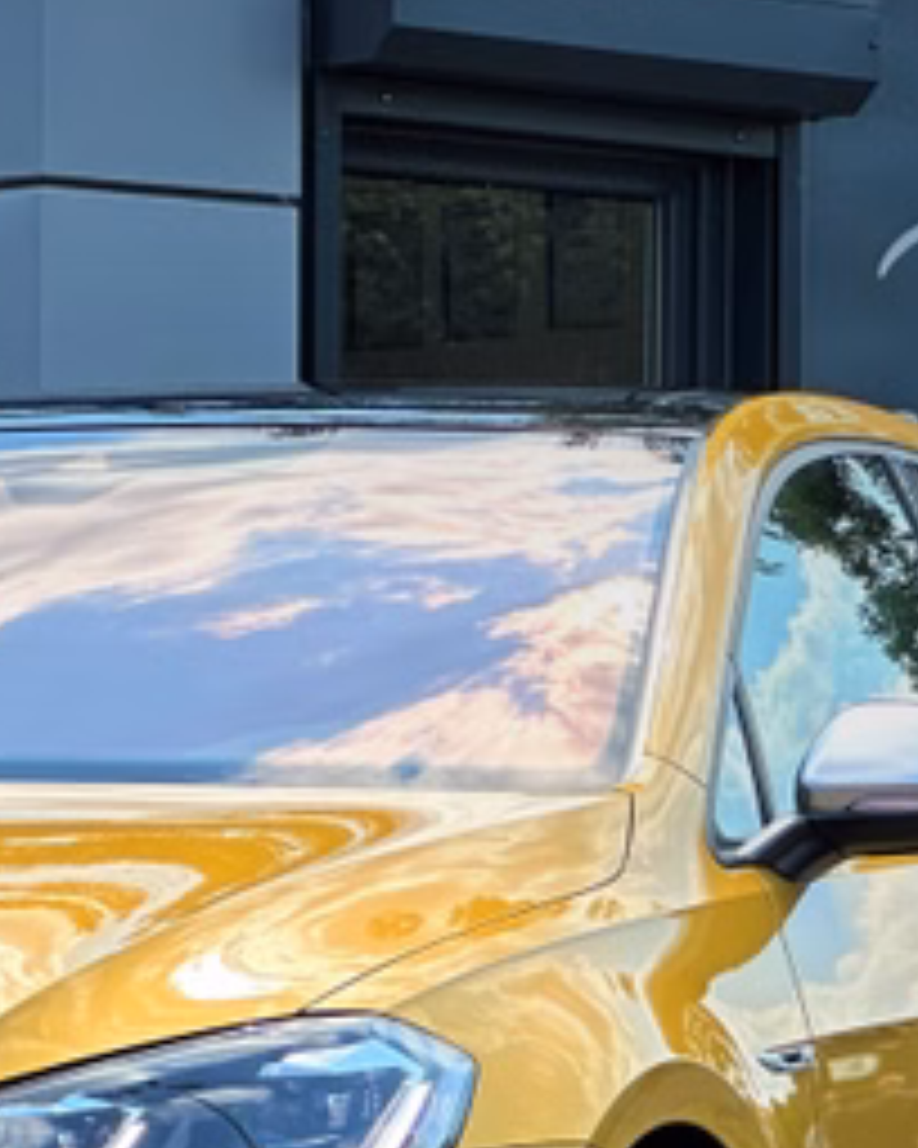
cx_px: 76
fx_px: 8015
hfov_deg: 6.5
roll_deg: -0.1
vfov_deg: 8.1
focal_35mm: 236
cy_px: 1153
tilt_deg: -2.0
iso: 32
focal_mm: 9
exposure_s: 1/341
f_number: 2.8
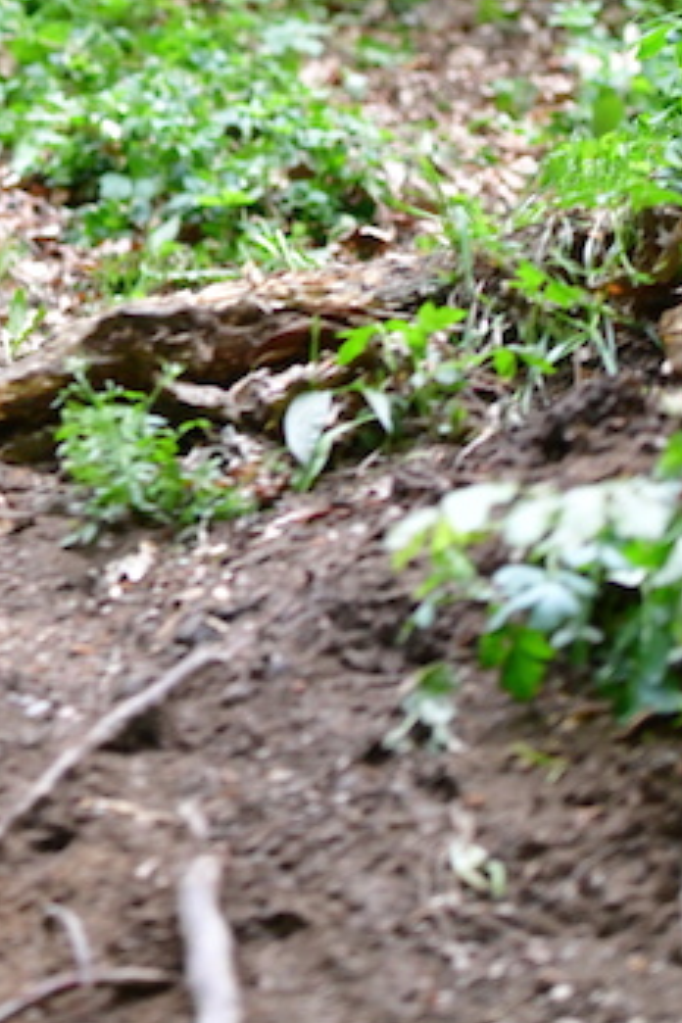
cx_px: -110
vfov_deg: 9.8
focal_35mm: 206
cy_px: -276
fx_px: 5853
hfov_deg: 6.6
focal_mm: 70
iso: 2500
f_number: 3.2
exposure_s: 1/500
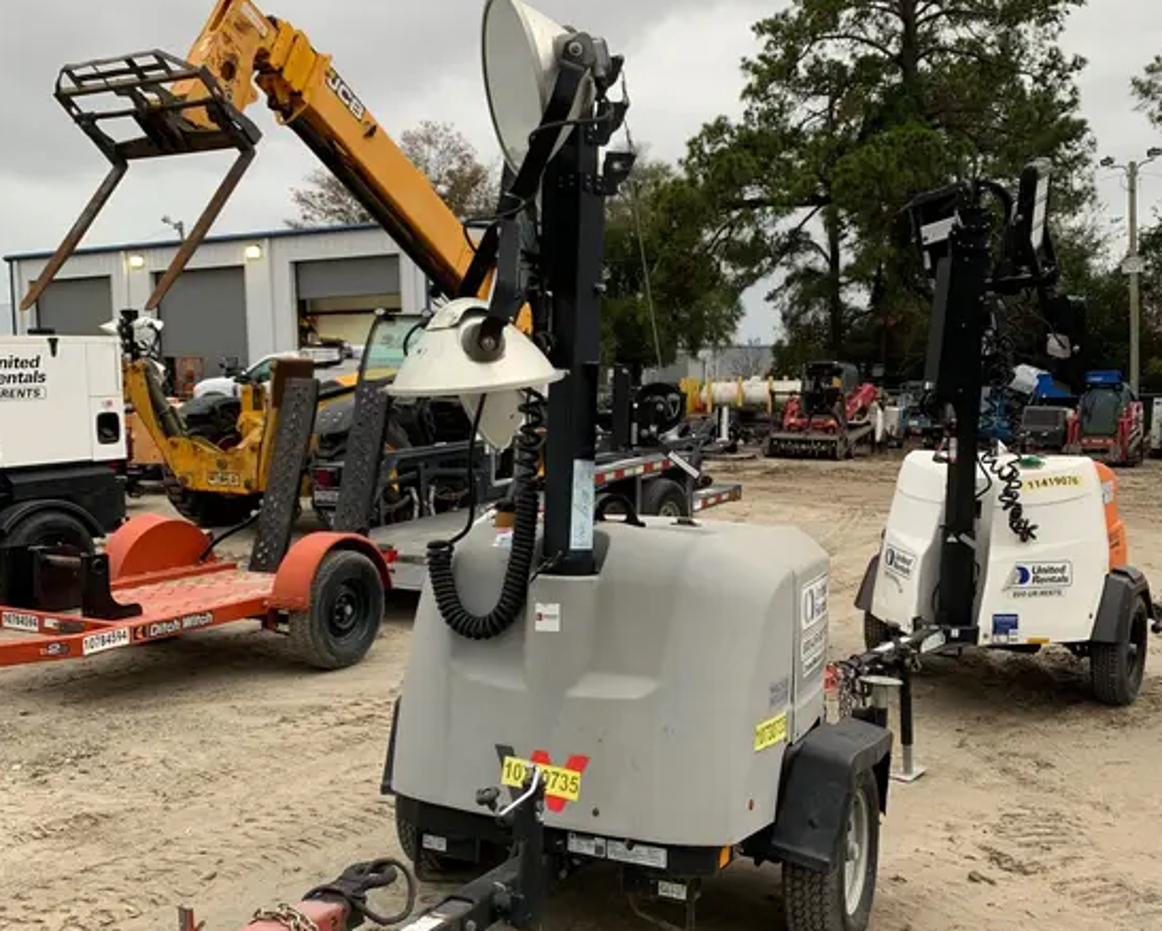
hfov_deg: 52.8
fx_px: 1170
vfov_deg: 43.3
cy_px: 509
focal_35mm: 34
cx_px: 580
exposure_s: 1/121
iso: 32
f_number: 1.8
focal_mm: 4.25
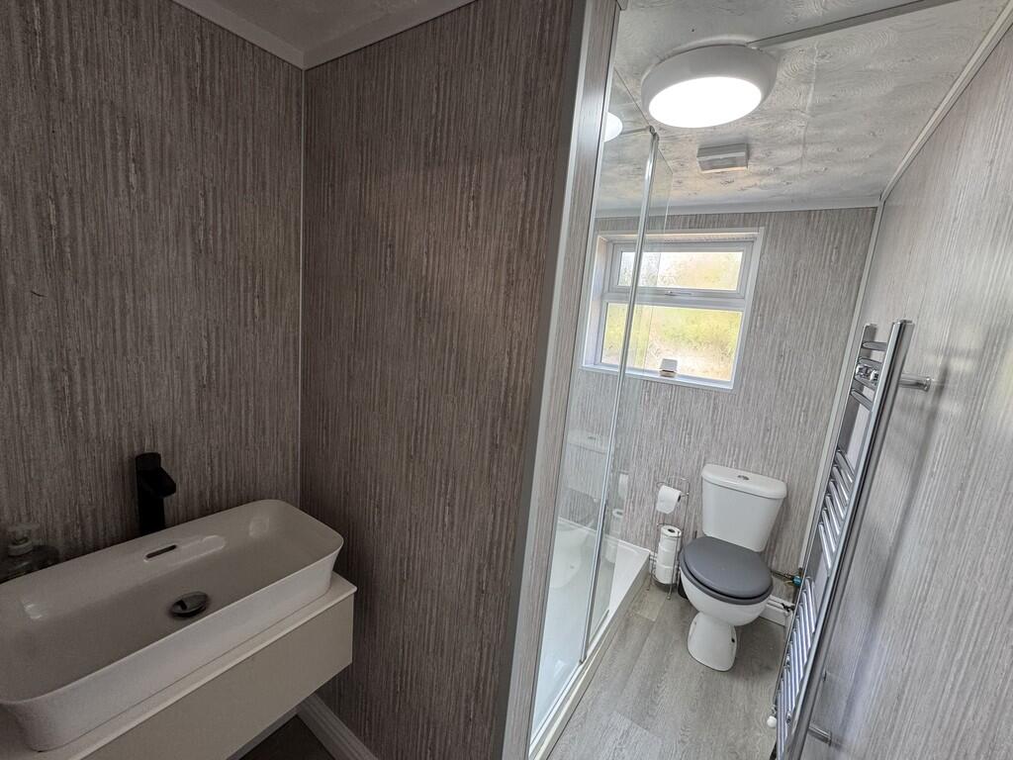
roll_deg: -4.6
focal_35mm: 14
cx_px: 506
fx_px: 410
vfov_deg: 85.7
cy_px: 380
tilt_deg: -9.0
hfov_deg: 102.1
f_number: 2.2
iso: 160
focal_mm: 2.22
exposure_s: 1/100
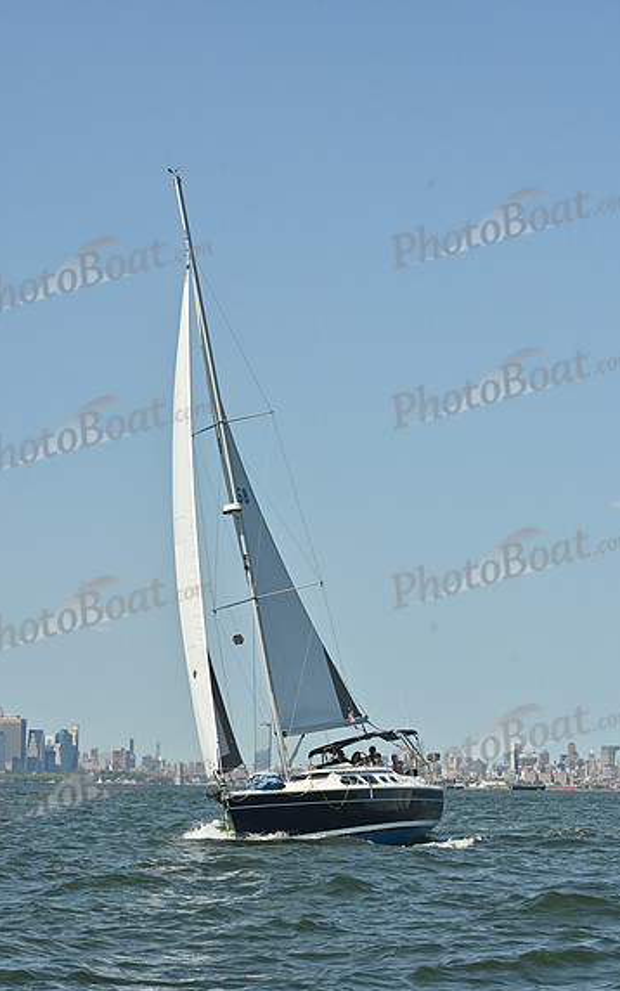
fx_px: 2512
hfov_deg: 14.1
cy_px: 499
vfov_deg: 22.3
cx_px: 302
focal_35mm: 93
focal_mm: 90
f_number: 10
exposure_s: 1/1250
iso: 320
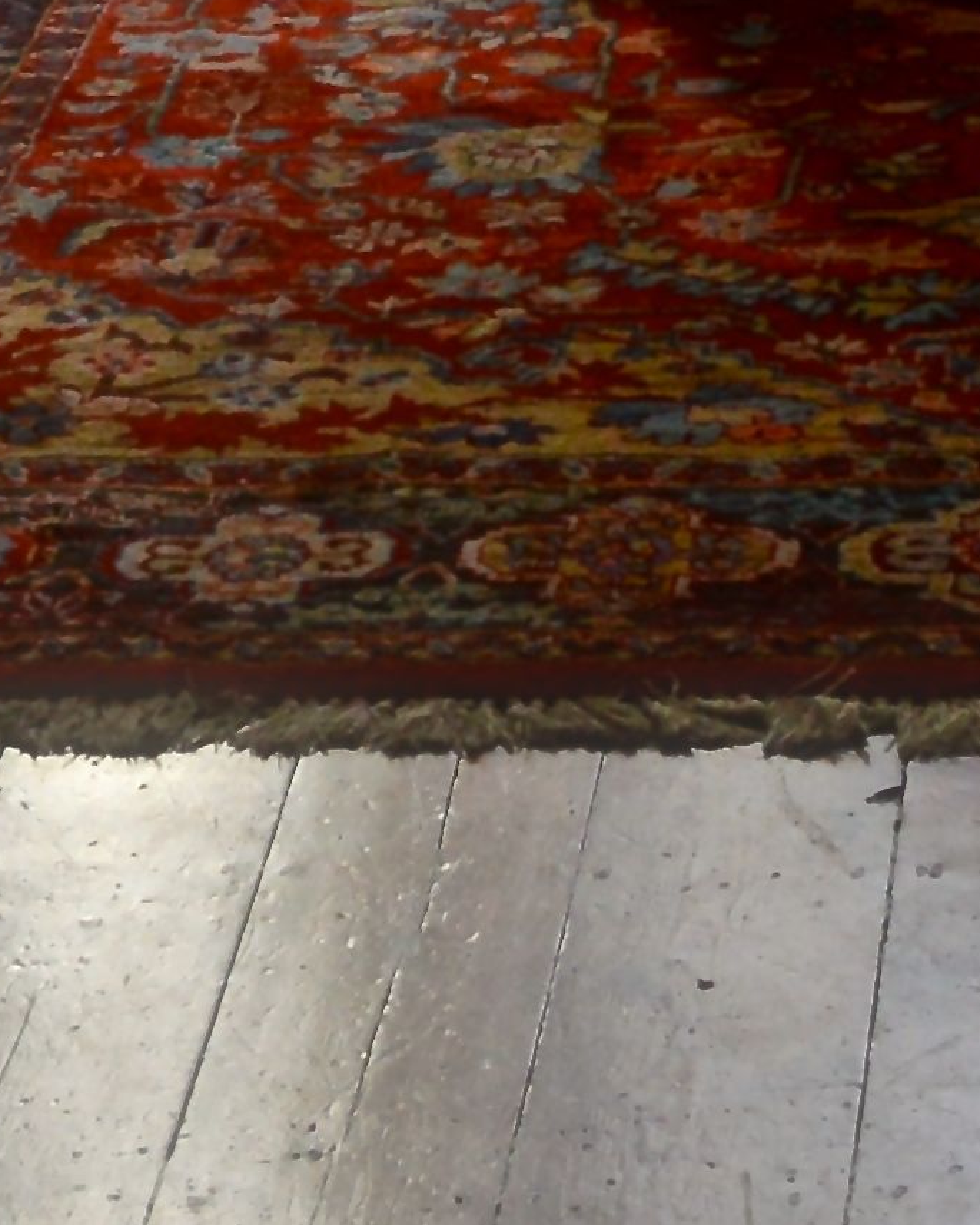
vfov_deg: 9.9
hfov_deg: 8.6
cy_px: -1425
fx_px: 6452
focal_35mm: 178
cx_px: 1173
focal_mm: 18
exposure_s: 1/125
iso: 400
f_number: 5.6
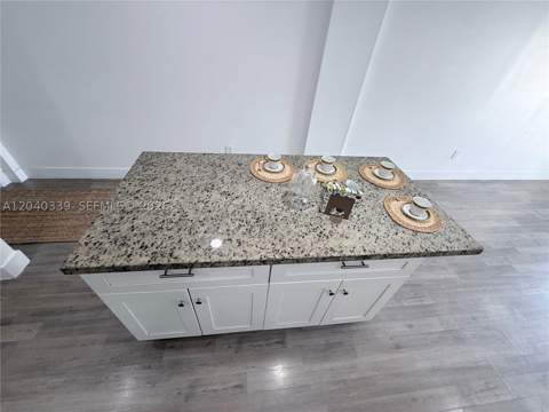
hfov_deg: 102.1
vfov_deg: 85.7
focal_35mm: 14
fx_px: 222
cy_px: 206
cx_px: 274
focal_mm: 2.22
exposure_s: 1/120
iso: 160
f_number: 2.2
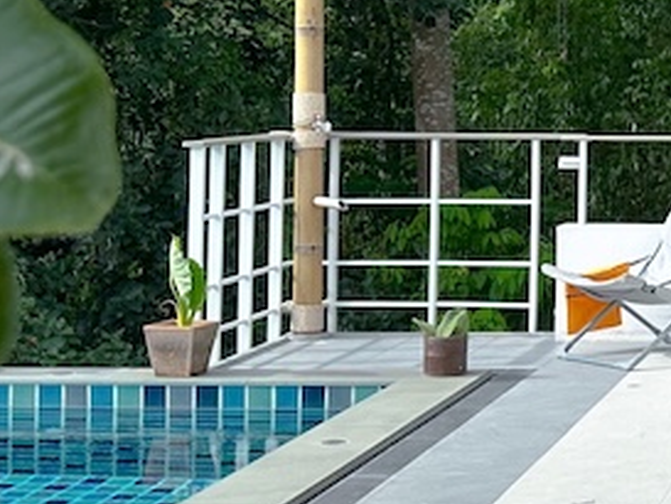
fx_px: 1745
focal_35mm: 90
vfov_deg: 16.2
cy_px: 47
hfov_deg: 19.7
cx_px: 922
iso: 80
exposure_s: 1/2469
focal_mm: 6.86
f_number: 1.78
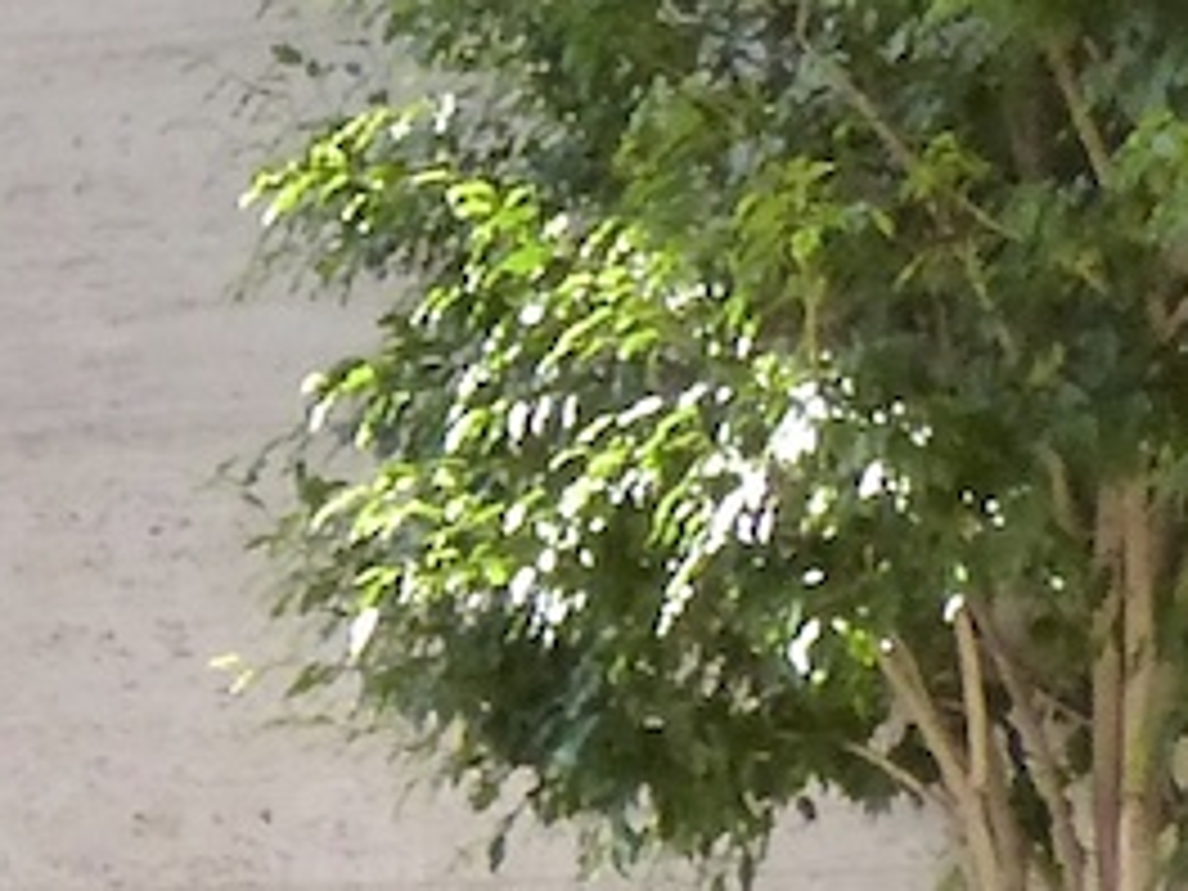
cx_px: -1318
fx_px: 7413
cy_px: 1442
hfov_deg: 8.6
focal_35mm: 216
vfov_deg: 6.8
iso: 400
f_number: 8
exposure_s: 1/10
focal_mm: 6.8
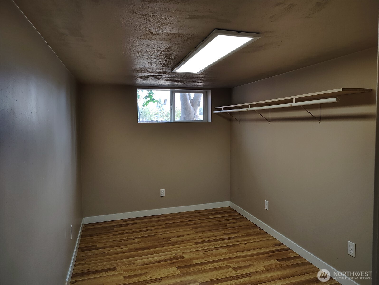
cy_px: 142
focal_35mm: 24
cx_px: 190
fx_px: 263
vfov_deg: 56.9
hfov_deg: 71.5
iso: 941
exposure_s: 1/120
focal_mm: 5.56
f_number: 1.8
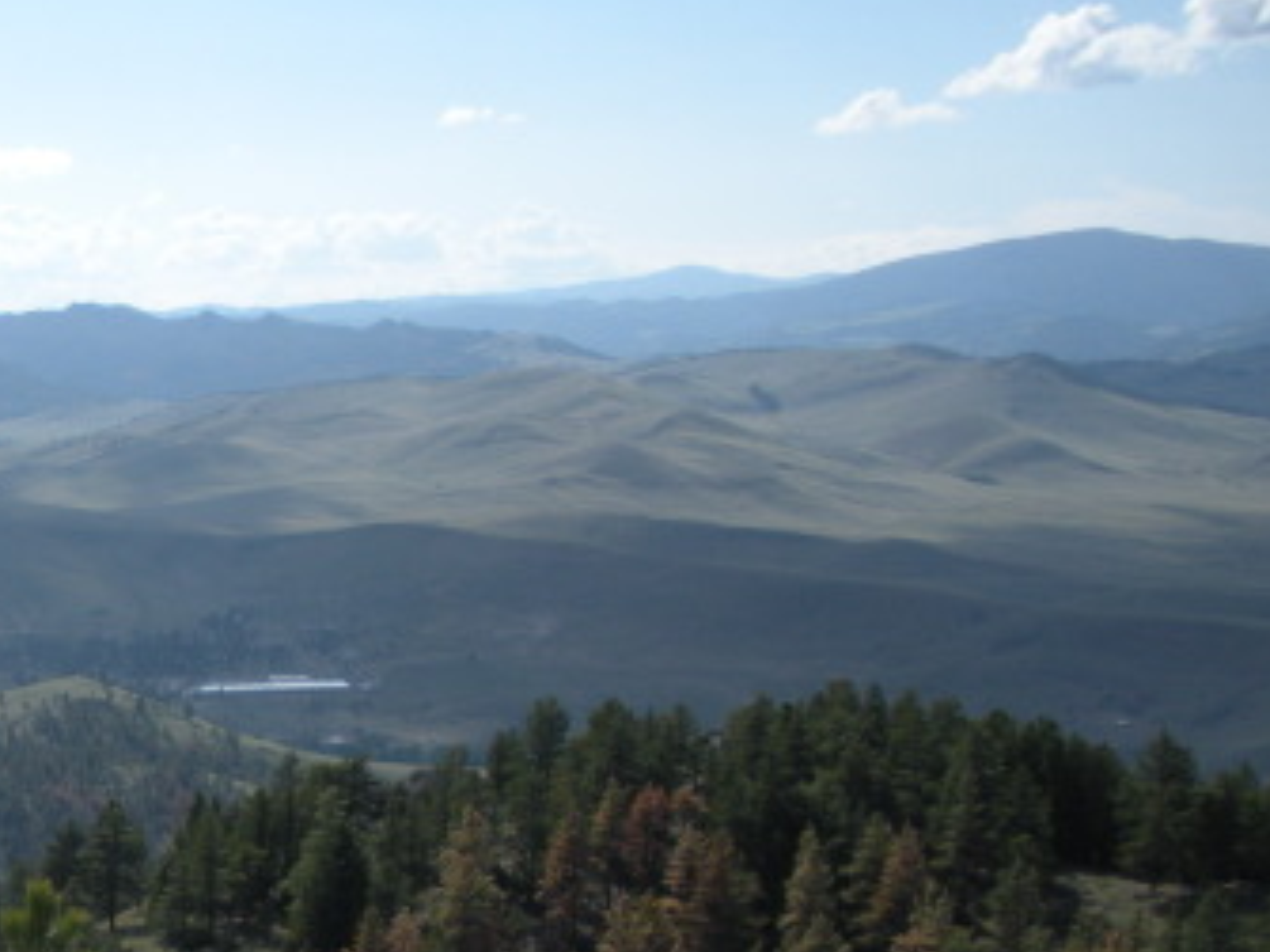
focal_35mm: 86
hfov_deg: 21.3
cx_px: -231
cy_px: 766
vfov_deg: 17.0
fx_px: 3154
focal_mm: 6.3
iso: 64
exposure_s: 1/838
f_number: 3.5
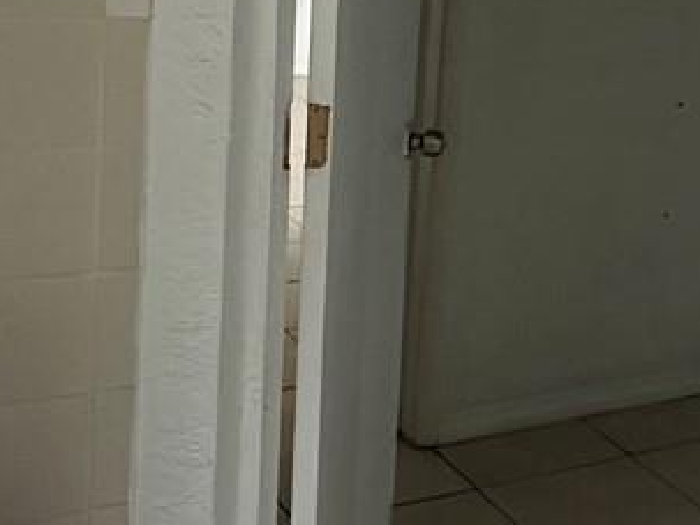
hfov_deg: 24.4
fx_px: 1496
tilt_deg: -8.2
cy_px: 62
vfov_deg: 19.6
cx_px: 790
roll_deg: -6.2
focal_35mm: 74
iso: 320
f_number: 2.2
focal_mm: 2.22
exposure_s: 1/60
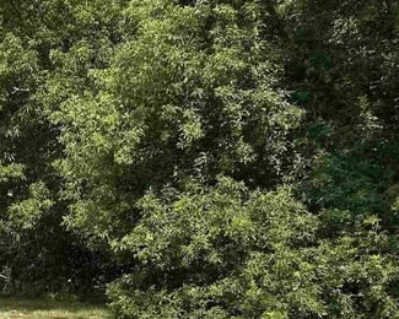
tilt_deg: -2.4
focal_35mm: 80
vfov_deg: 18.8
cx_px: -23
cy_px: 293
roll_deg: -2.4
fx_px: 945
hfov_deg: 22.7
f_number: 1.5
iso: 50
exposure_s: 1/3571
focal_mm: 5.7
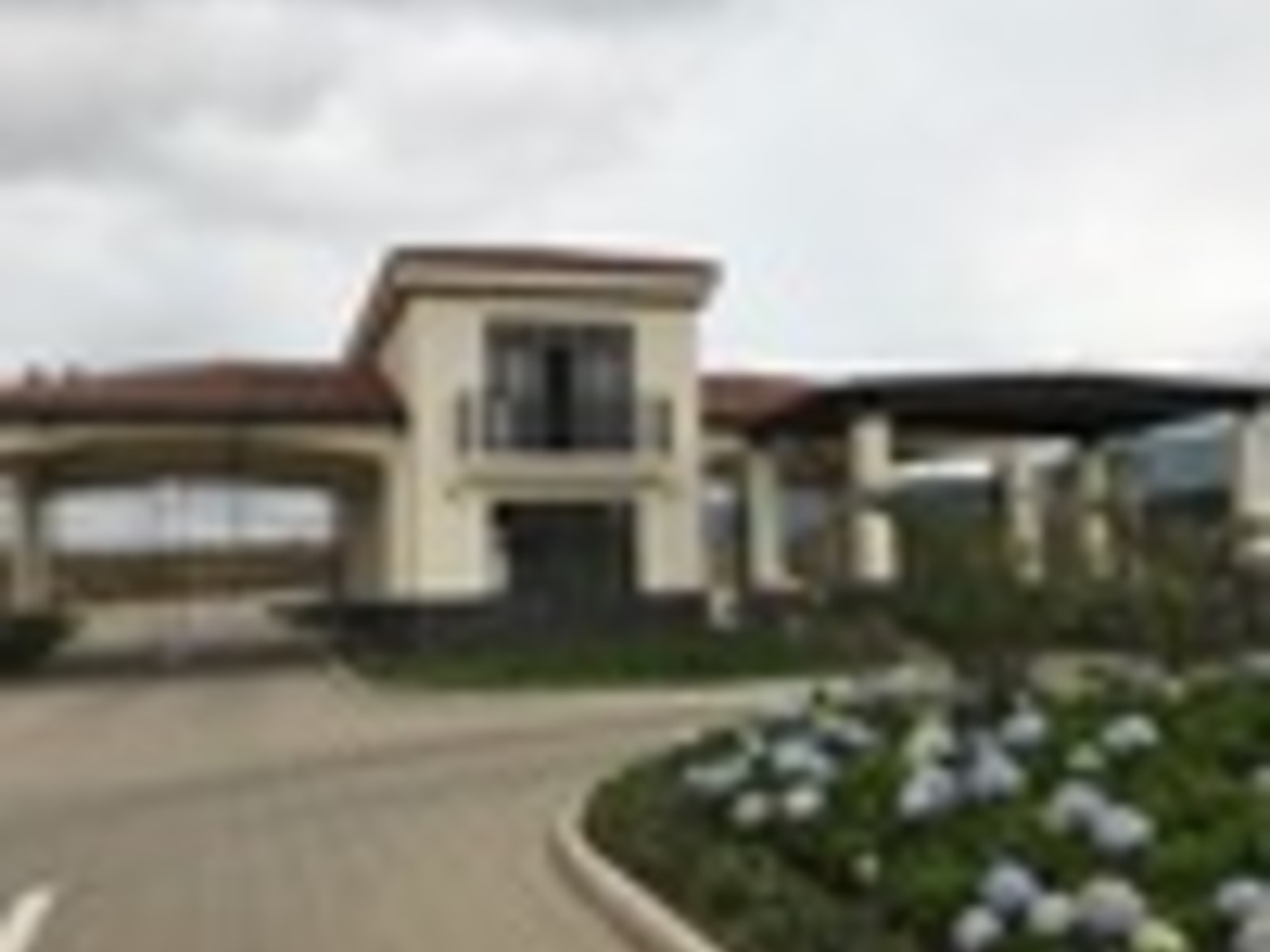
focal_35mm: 28
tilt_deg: +4.9
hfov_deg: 63.4
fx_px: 1027
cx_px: 635
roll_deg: +2.0
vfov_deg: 49.7
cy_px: 476
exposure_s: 1/4167
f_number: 1.8
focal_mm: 3.99
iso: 20
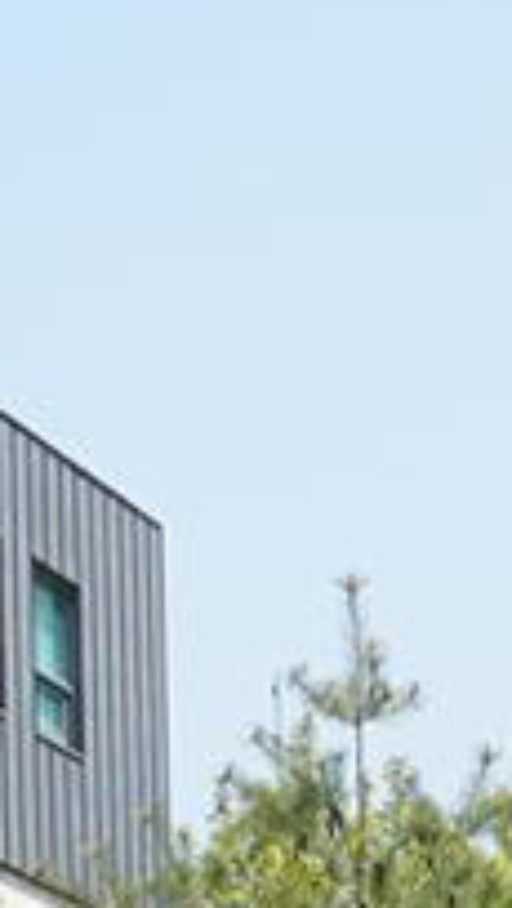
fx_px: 5952
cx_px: 307
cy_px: 1407
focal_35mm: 247
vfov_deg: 8.5
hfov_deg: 4.9
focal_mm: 24
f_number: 11
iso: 100
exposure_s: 1/100
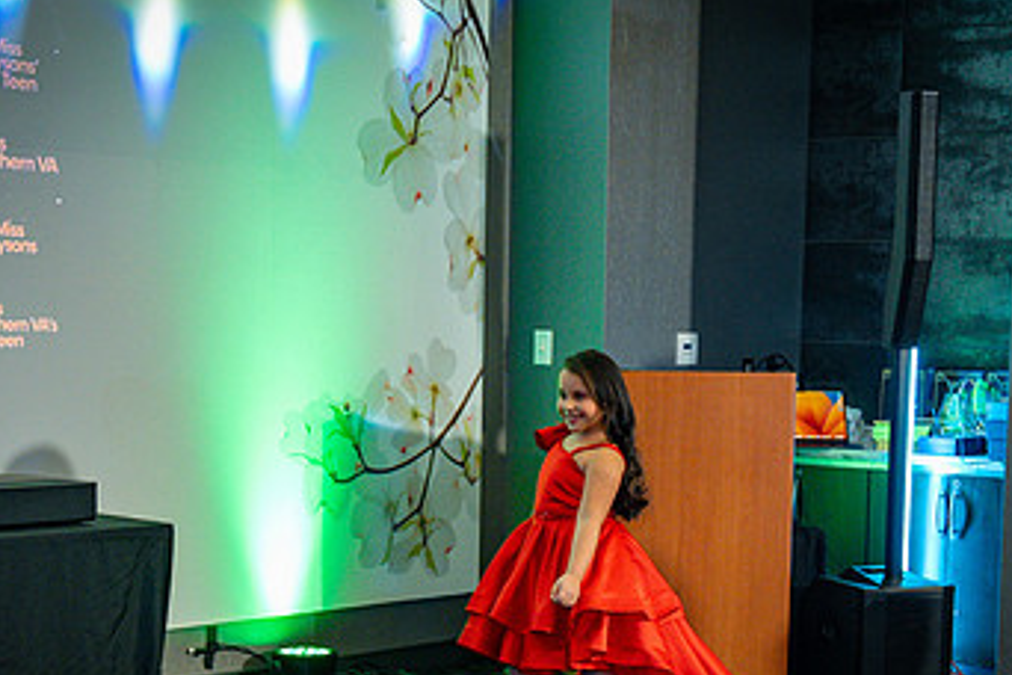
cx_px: 565
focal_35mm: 83
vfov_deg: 16.3
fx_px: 2333
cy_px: 543
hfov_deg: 24.5
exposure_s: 1/160
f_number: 2.8
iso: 1600
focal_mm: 49
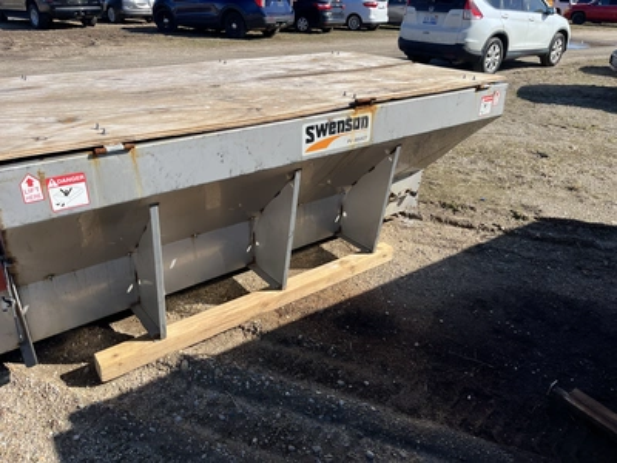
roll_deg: +4.0
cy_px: 232
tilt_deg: -22.3
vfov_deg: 53.1
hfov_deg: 67.3
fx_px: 463
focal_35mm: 26
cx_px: 308
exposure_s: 1/2463
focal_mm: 5.1
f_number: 1.6
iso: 50
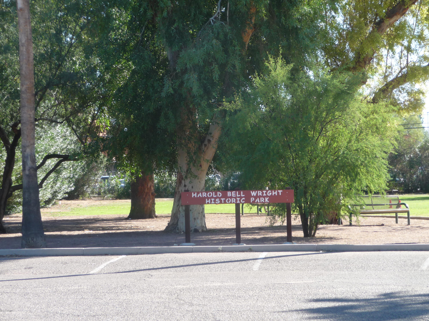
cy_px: 160
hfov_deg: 14.0
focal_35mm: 141
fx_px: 1747
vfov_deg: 10.5
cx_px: 214
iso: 100
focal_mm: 24.1
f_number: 4.8
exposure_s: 1/125
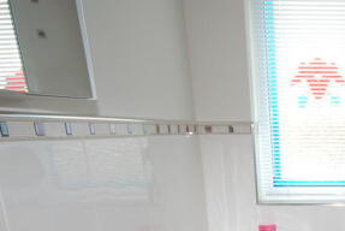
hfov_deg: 40.7
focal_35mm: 41
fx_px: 393
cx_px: 354
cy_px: 253
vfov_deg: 29.5
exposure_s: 1/60
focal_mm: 12
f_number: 4.5
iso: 200
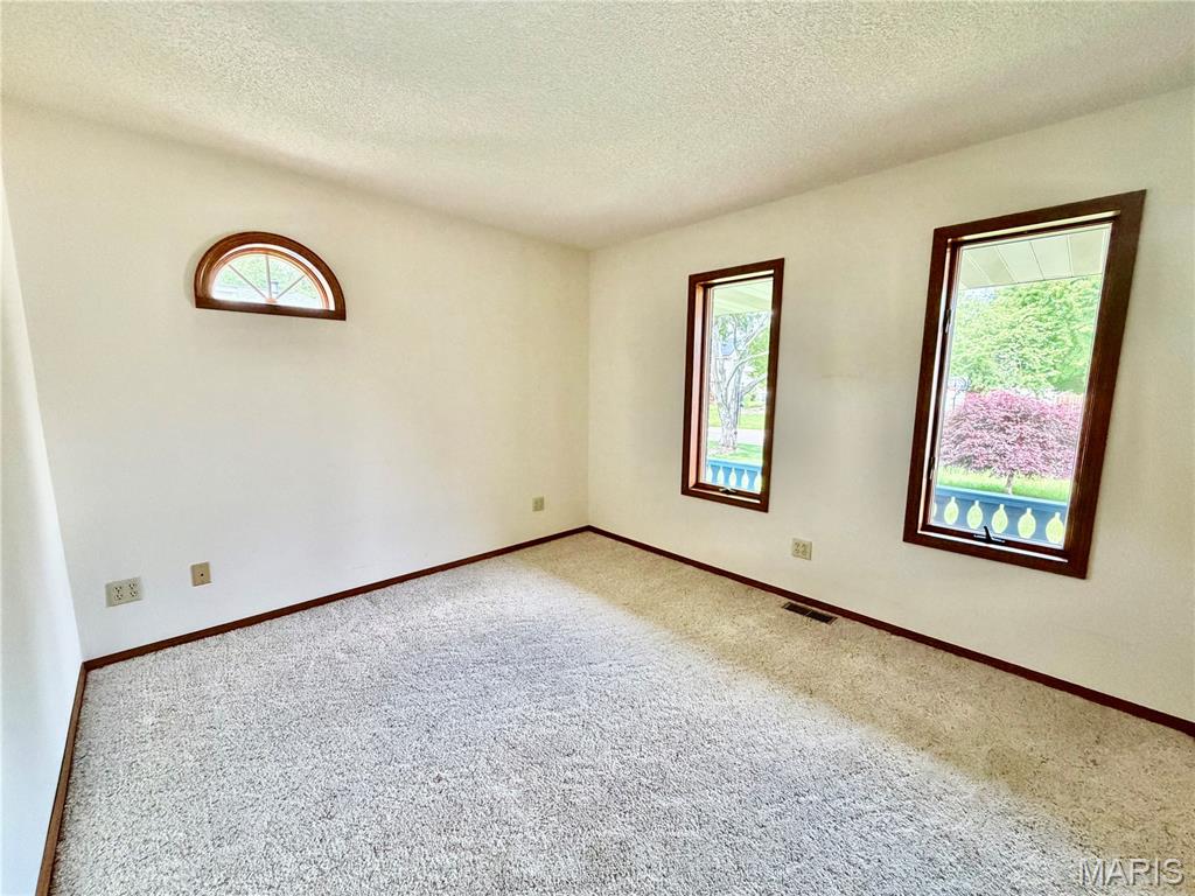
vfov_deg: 85.7
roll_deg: -0.3
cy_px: 448
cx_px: 598
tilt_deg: -7.5
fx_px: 483
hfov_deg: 102.1
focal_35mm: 14
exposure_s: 1/121
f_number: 2.2
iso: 320
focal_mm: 2.22
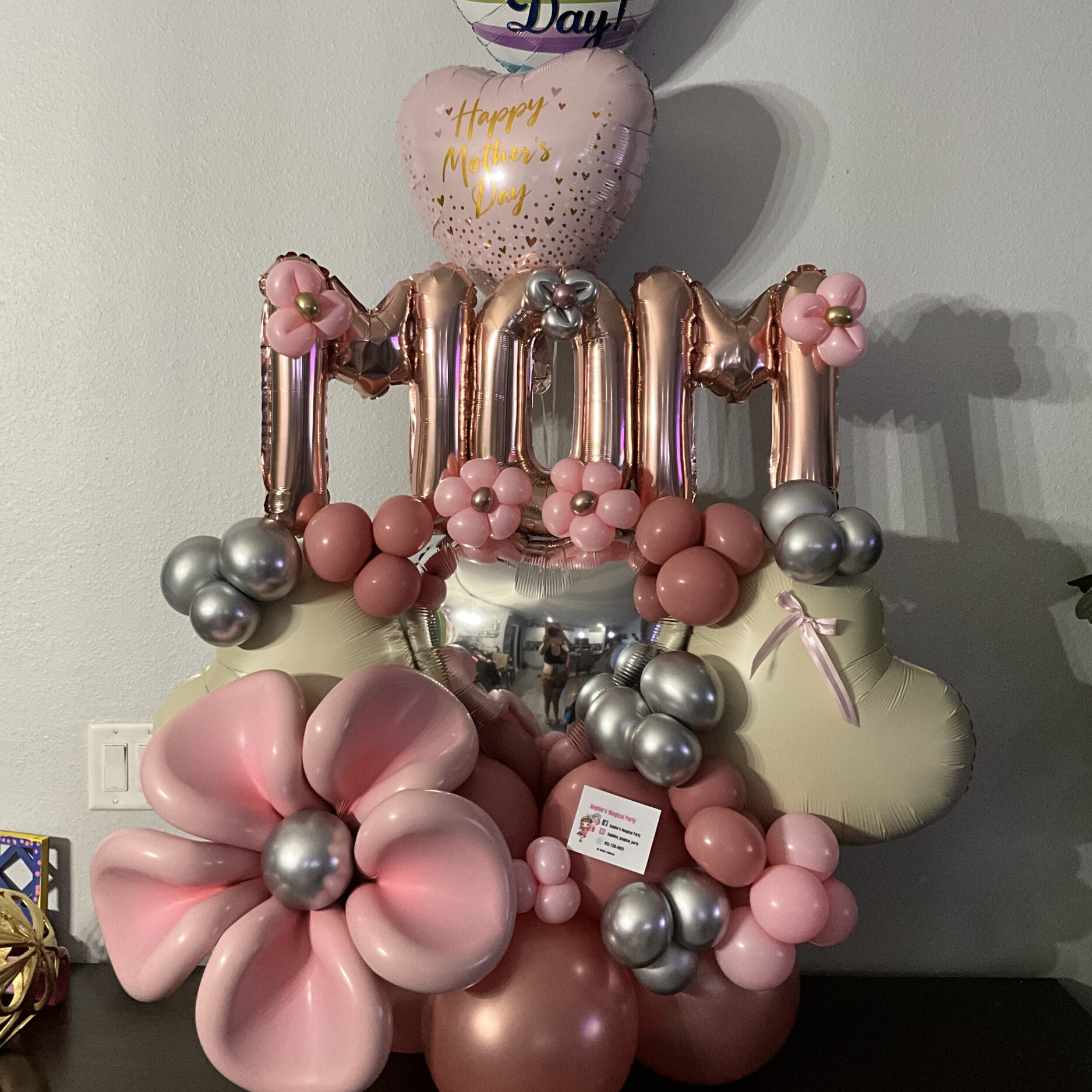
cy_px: 464
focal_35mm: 35
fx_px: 1249
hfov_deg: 47.2
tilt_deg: -0.5
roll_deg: -1.5
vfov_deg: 47.1
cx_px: 550
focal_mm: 3
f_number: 1.8
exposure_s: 1/60
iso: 250
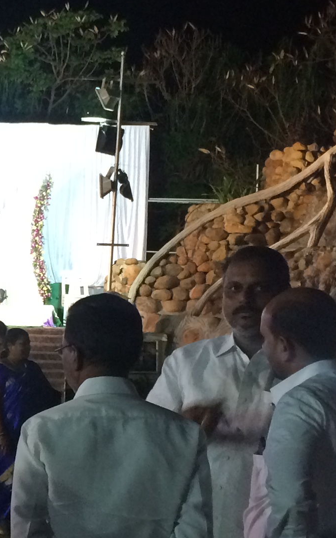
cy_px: 334
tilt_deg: -1.3
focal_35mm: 93
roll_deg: -0.9
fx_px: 1363
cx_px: -193
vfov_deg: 22.3
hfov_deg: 13.1
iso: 250
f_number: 2.2
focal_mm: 4.15
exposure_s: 1/33
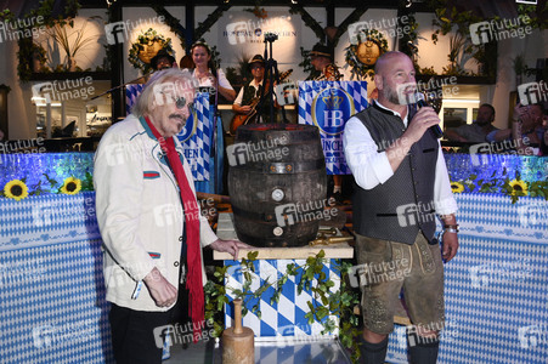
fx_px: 426
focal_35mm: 28
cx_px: 274
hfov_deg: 65.5
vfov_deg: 46.3
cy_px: 182
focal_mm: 28
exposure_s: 1/200
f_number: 5.6
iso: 2500
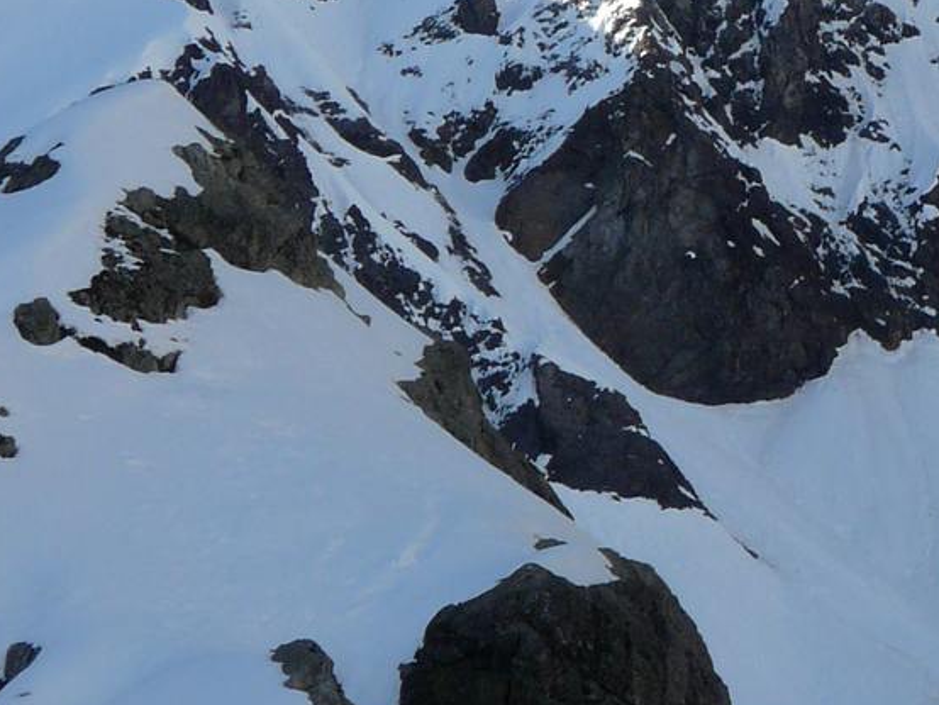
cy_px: -20
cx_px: 1097
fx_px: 19105
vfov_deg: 2.1
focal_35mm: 704
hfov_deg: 2.8
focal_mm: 37.2
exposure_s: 1/400
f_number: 5.6
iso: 100
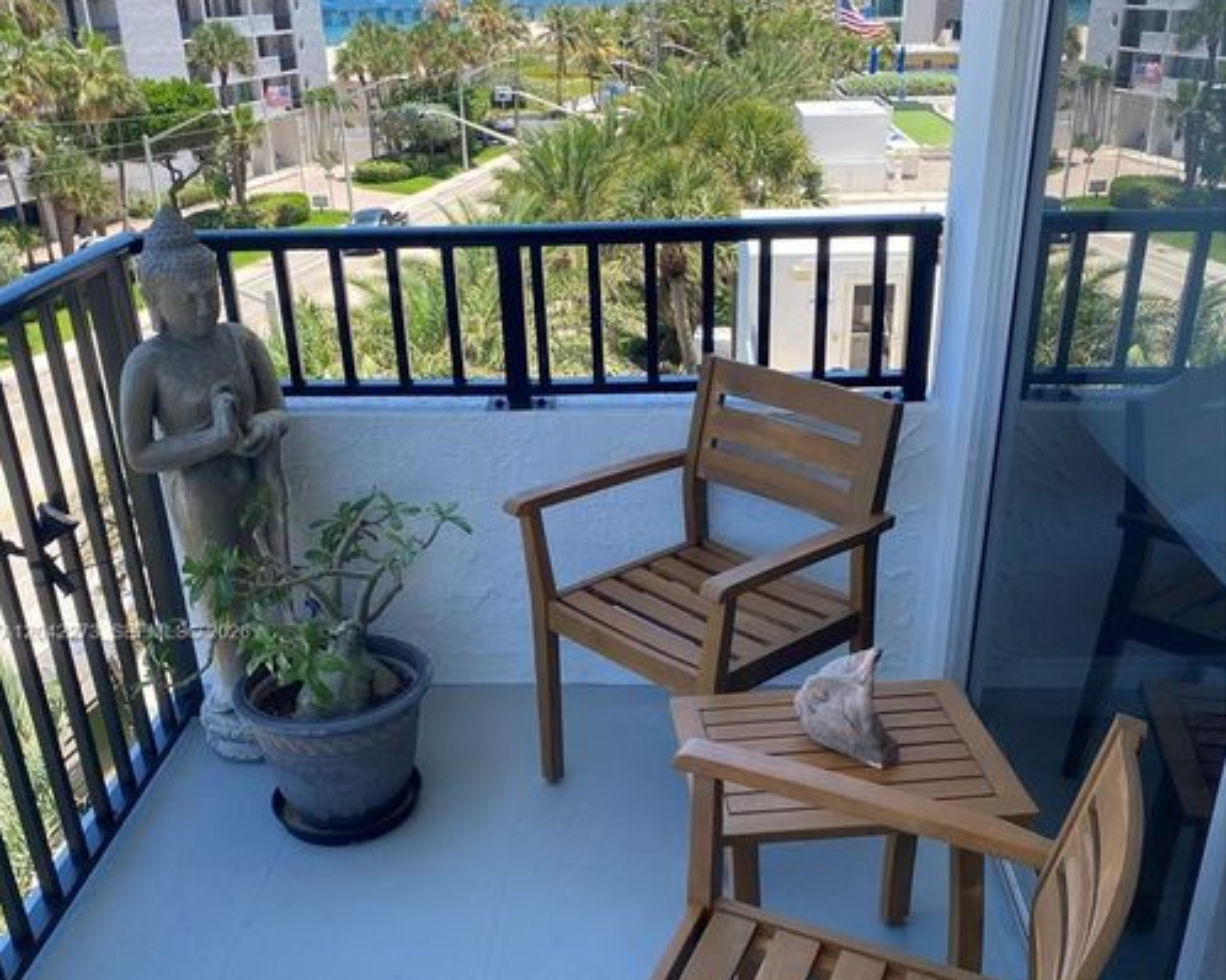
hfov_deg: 52.9
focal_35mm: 34
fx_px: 1233
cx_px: 613
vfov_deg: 42.9
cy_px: 634
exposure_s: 1/733
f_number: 1.8
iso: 32
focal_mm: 4.25
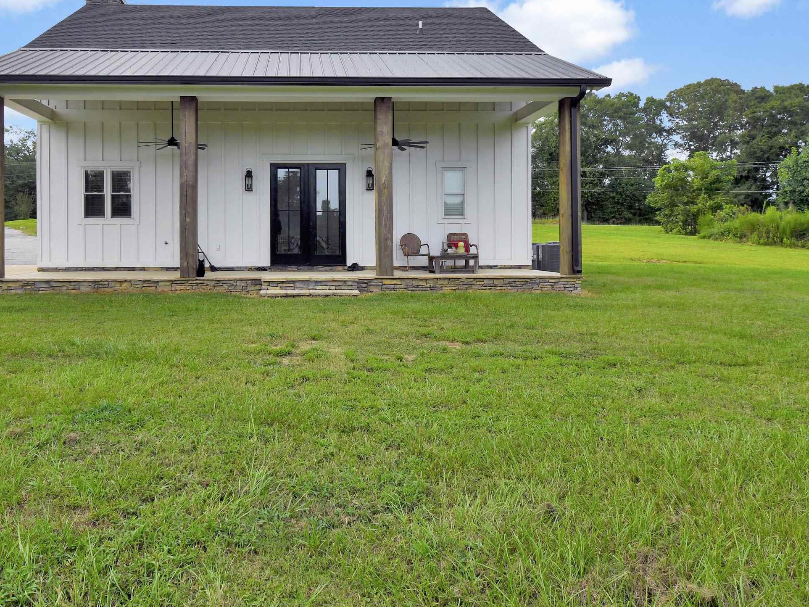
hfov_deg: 72.8
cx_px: 308
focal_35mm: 23
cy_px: 247
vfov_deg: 58.5
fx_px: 538
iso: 100
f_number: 9.5
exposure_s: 1/90
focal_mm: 10
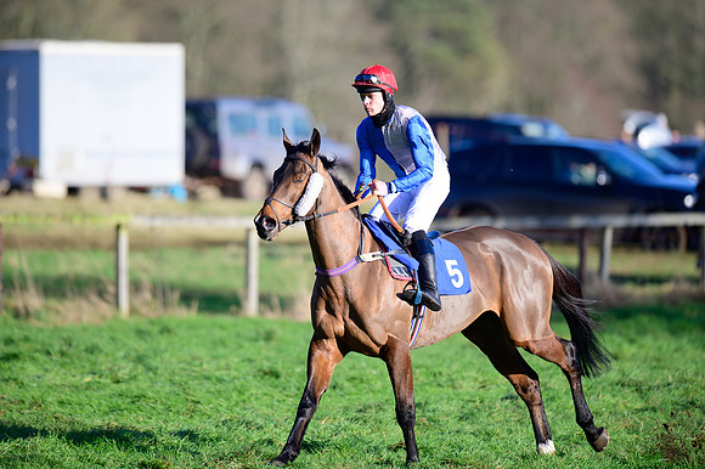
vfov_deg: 3.4
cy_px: 234
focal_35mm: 400
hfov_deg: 5.2
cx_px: 352
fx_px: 7829
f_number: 5
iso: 400
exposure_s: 1/2000
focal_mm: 400
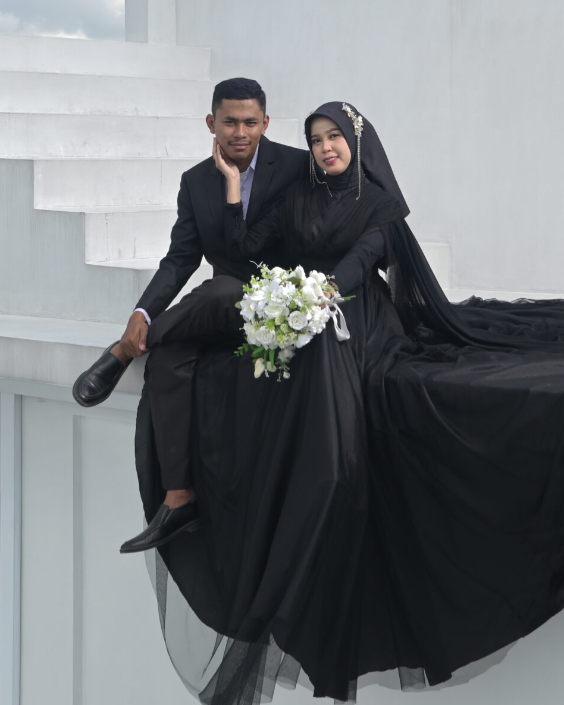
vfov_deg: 25.8
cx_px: 264
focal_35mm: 71
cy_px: 49
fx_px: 1481
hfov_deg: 21.6
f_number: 6.3
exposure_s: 1/200
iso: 50
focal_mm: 35
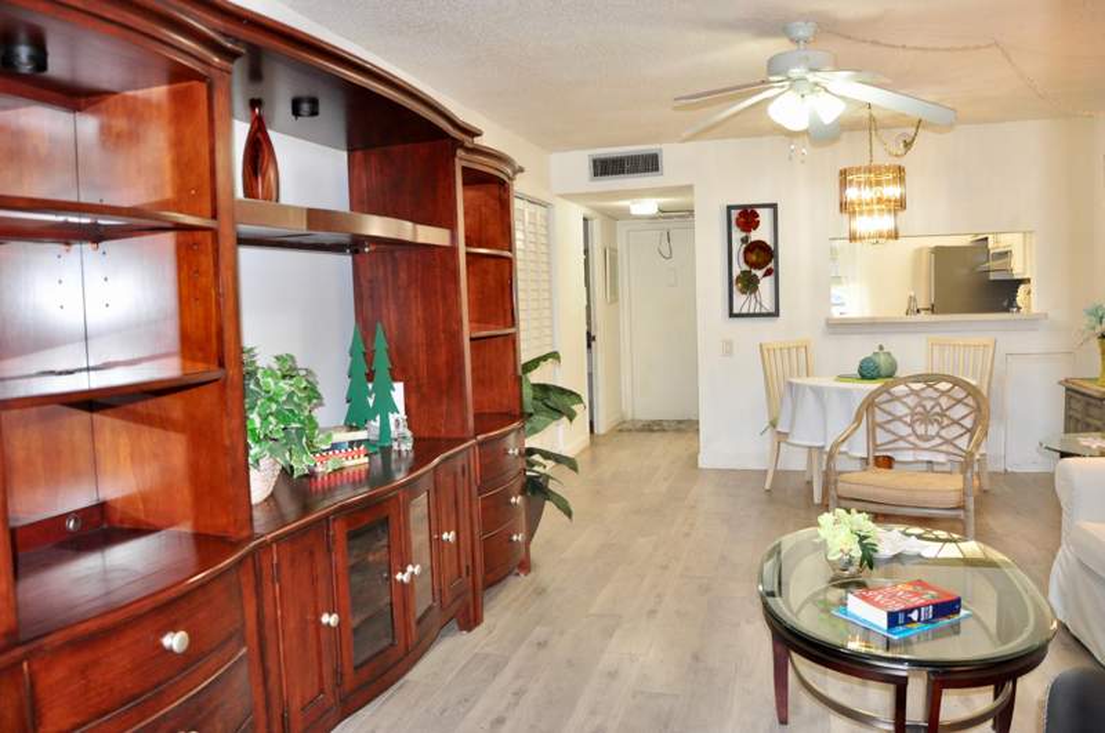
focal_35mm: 27
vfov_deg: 47.8
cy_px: 366
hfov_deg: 67.5
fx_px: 828
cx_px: 552
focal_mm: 18
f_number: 4
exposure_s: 1/60
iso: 800
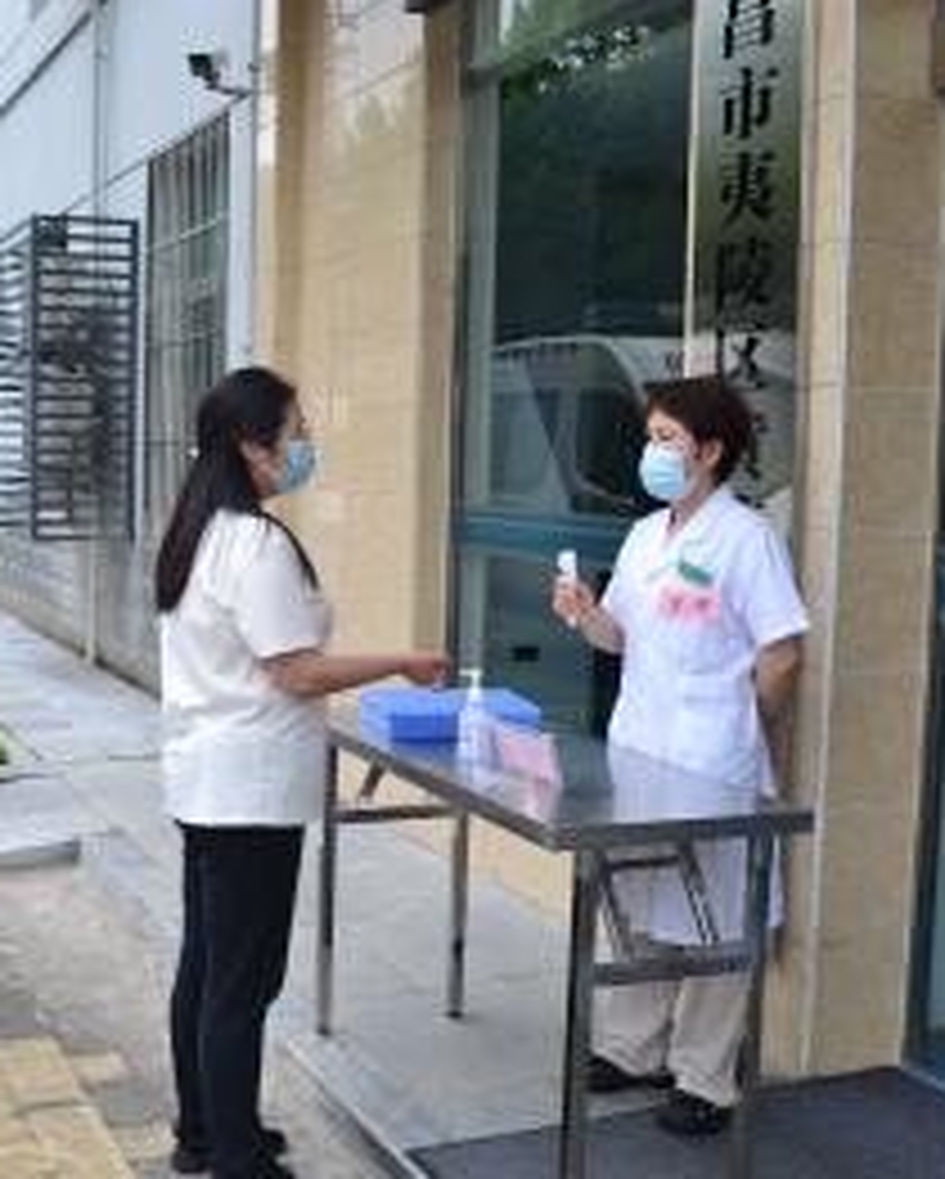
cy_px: 592
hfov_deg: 34.6
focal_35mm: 43
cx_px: 324
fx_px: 1502
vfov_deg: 42.9
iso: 100
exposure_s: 1/60
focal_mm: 20
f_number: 5.6
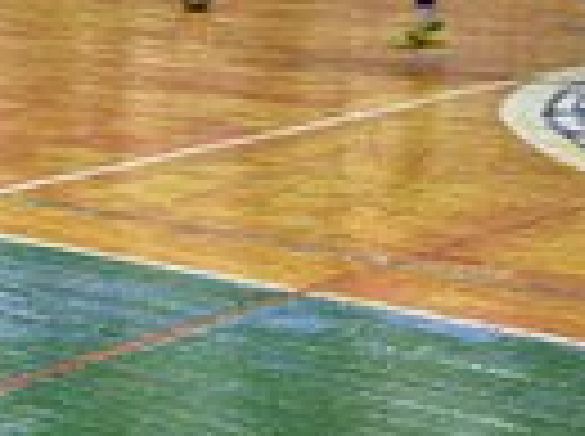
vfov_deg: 9.8
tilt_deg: -2.7
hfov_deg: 13.2
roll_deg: +1.4
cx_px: -9
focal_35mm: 148
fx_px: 2497
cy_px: -153
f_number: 1.78
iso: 160
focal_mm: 6.76
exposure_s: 1/50
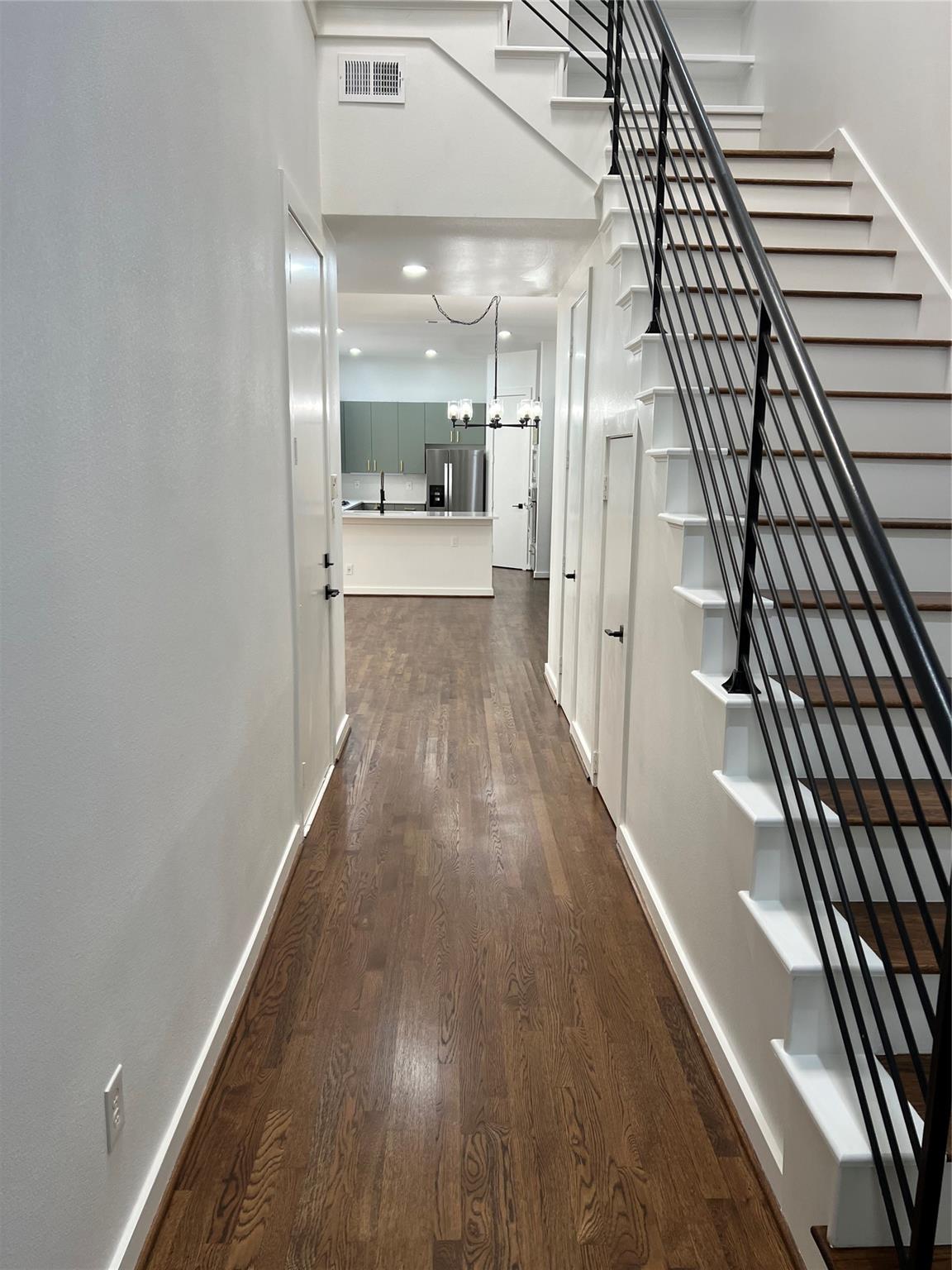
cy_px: 635
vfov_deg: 67.3
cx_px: 476
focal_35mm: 26
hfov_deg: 53.1
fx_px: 953
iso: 80
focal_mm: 5.7
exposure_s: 1/120
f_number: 1.5
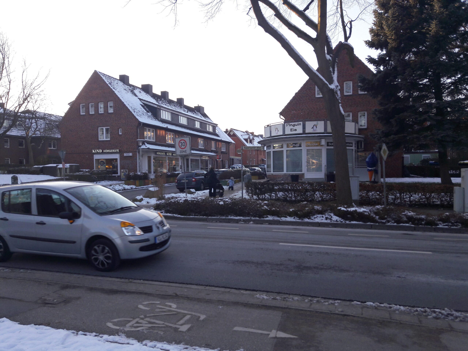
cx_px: 234
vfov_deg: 49.7
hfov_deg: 63.4
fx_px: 379
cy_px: 176
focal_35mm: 28
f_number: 1.9
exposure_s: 1/311
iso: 40
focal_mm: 3.7
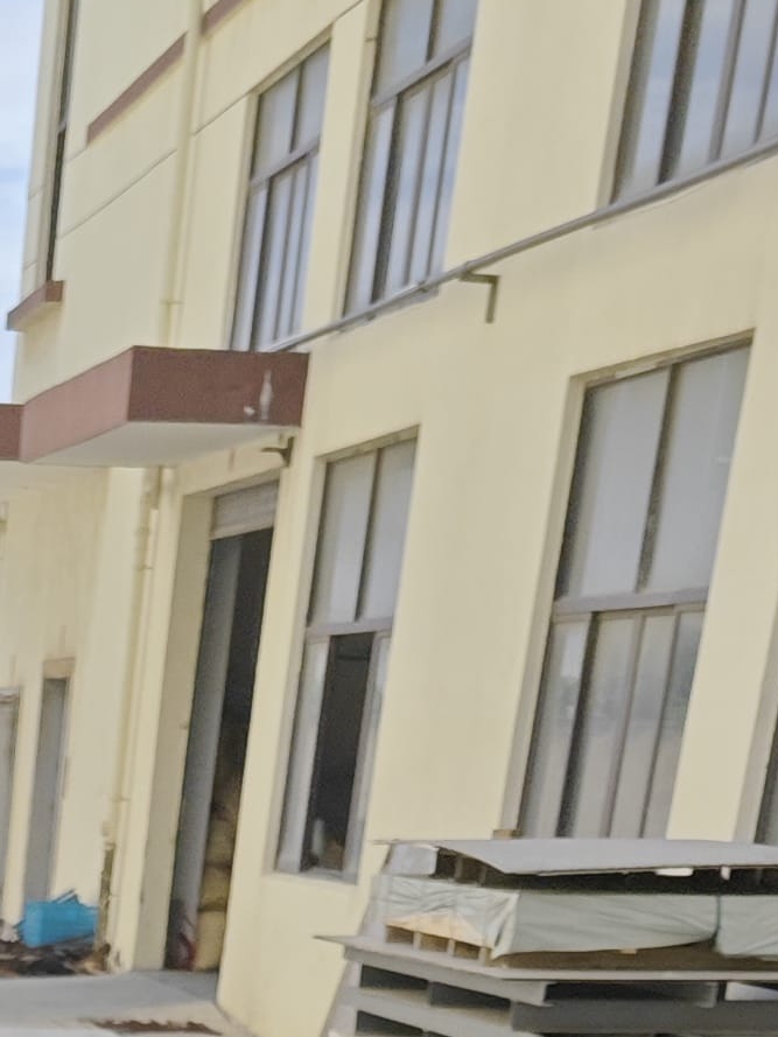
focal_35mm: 106
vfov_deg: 14.1
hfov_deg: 13.2
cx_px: -392
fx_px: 3176
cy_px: 2324
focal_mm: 5.43
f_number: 1.8
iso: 50
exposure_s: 1/2087
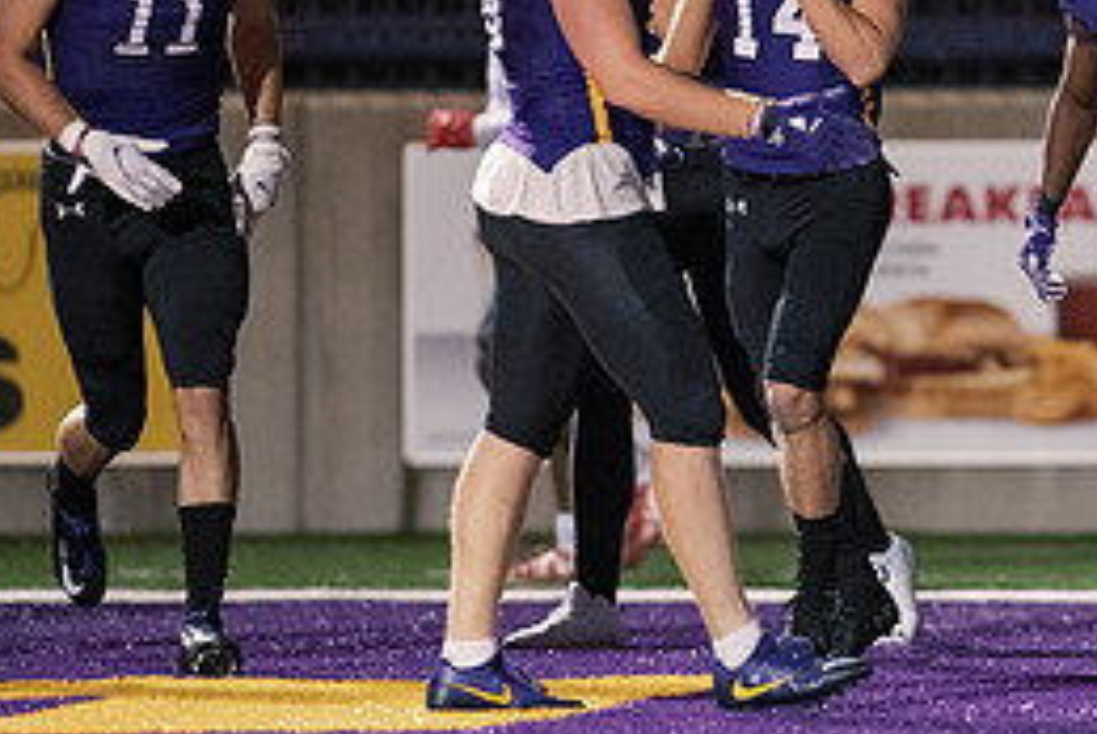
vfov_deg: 2.1
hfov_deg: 3.1
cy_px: 129
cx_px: 1160
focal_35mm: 669
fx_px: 20408
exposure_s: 1/800
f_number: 2.8
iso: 6400
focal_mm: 300
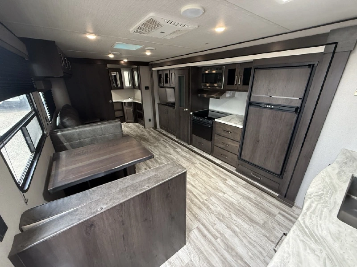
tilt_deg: -21.5
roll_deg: -0.8
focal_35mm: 14
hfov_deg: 102.1
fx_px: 144
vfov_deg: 85.7
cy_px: 134
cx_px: 178
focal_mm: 2.22
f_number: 2.2
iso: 320
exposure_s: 1/92
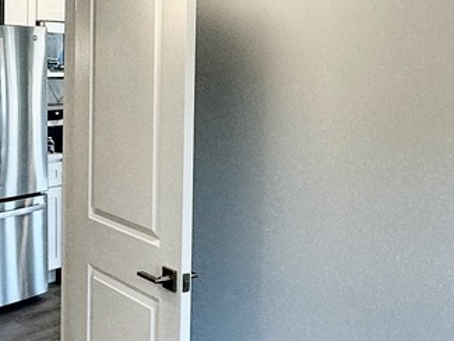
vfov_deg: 23.4
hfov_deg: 30.7
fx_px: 813
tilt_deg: -0.8
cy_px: 85
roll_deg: -2.6
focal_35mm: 62
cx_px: 113
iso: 100
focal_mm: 2.22
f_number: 2.2
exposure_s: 1/120
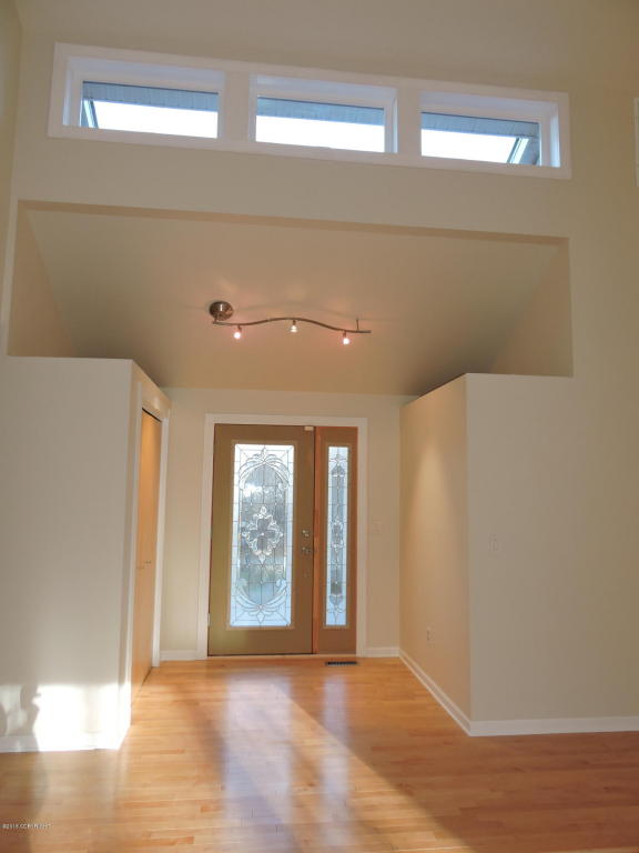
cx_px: 320
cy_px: 426
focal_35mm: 24
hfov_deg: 56.8
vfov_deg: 71.6
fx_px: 591
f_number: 3.3
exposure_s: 1/40
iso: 100
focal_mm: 4.3
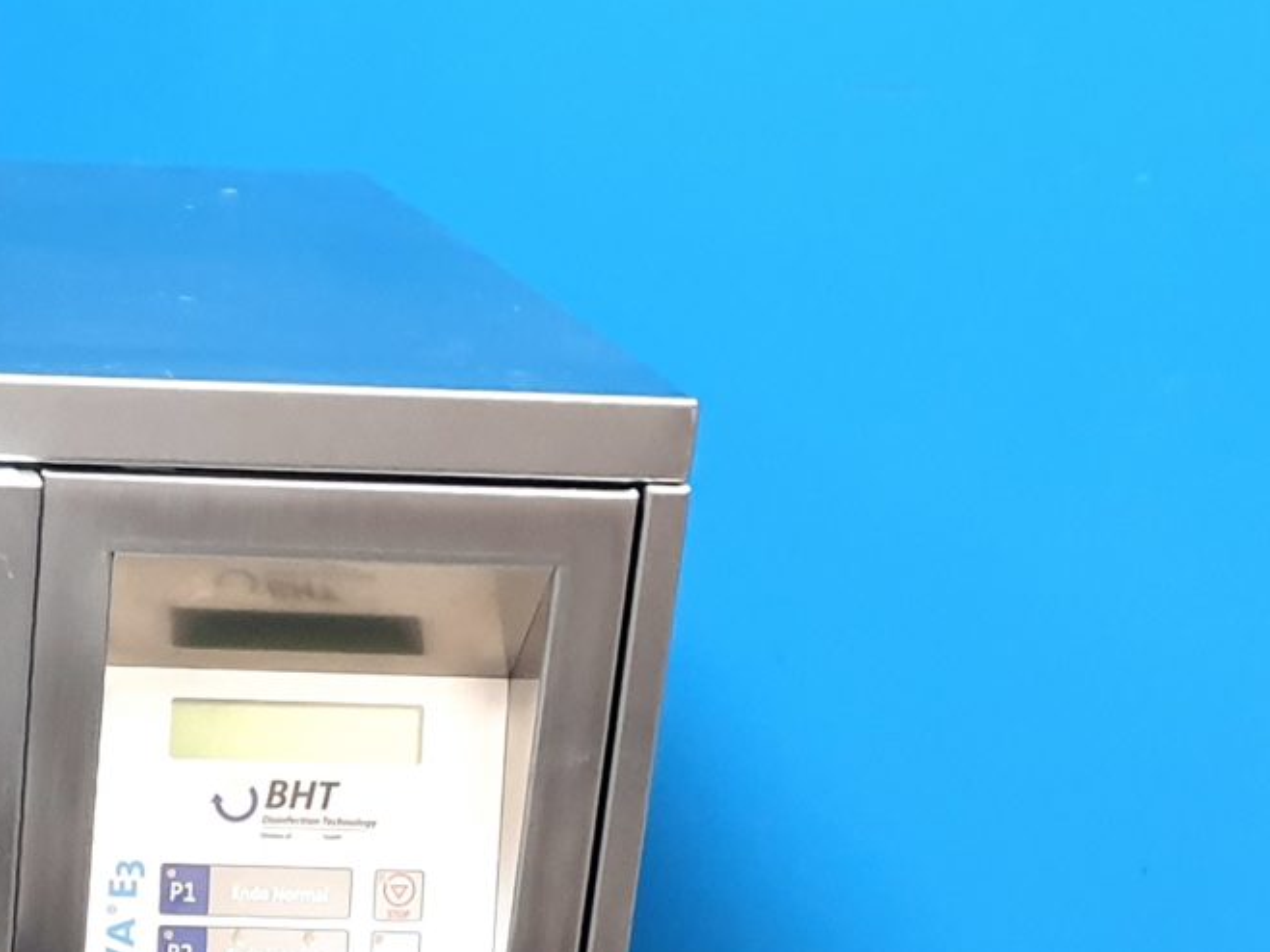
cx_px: -133
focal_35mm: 101
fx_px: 3705
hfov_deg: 18.7
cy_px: 1781
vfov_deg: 13.1
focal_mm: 4.3
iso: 320
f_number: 1.5
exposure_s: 1/33
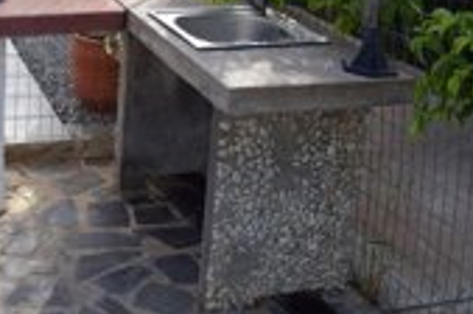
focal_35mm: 64
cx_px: 34
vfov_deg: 20.3
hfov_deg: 29.9
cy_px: -22
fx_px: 839
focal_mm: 18
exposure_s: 1/320
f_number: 9
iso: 200
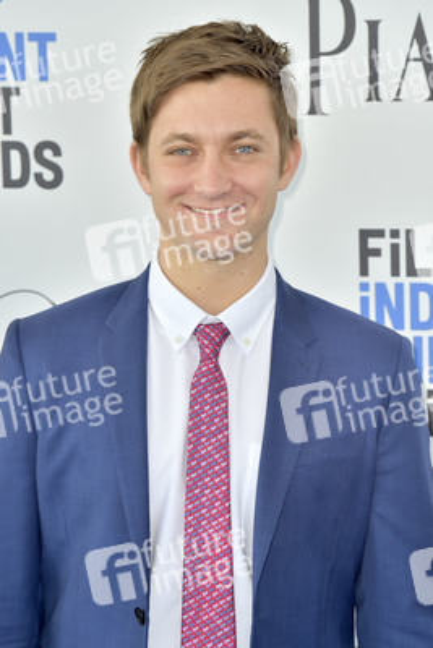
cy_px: 324
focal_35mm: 170
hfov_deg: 8.1
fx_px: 3064
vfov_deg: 12.1
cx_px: 216
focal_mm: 170
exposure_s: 1/320
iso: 500
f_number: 6.3
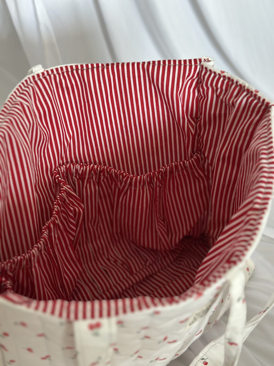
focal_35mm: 48
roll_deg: +3.0
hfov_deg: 30.3
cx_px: 137
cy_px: 183
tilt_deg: -42.6
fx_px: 507
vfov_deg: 39.7
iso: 250
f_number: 1.78
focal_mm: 6.86
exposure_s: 1/60
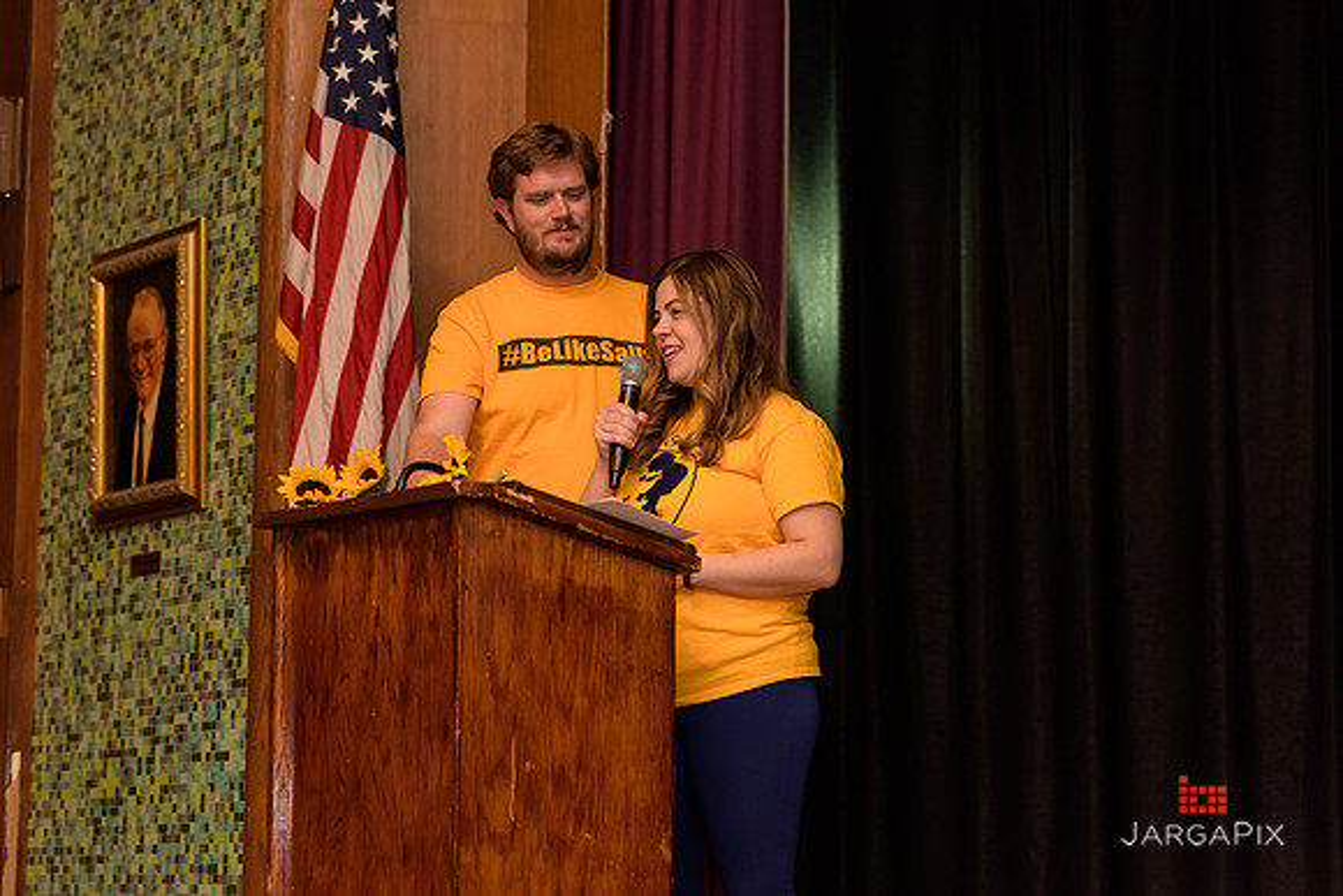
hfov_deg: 23.9
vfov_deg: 16.1
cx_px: 672
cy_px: 448
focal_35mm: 85
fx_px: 3172
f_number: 2.8
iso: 500
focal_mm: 85
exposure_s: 1/125
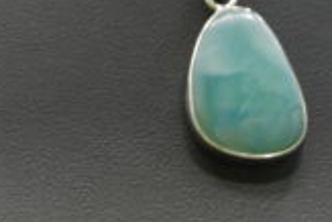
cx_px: 185
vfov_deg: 6.8
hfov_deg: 10.2
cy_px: 31
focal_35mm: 202
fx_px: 1867
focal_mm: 55
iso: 800
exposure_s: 1/6
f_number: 5.6
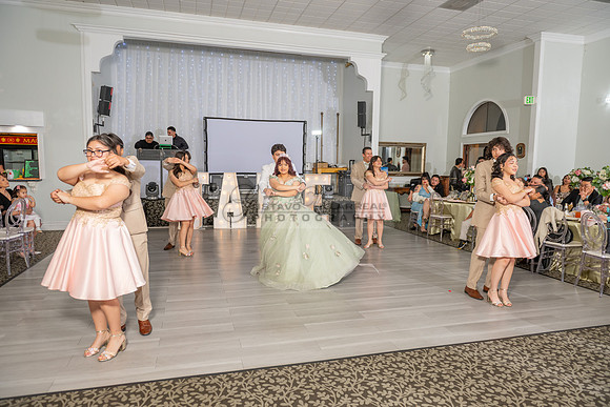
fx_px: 407
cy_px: 204
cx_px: 305
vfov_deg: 53.2
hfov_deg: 73.7
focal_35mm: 24
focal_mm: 24
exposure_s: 1/160
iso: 500
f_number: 3.5
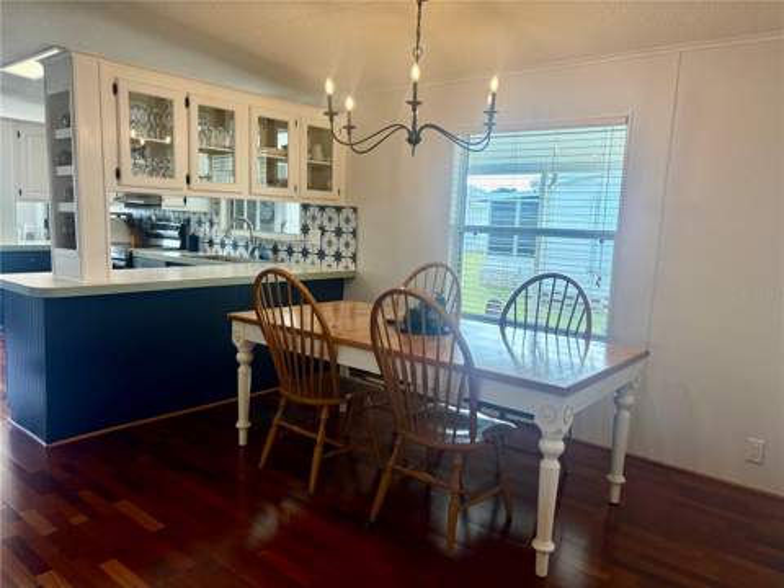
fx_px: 589
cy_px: 294
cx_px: 392
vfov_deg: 53.1
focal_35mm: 26
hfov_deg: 67.3
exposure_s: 1/187
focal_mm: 5.96
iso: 100
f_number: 1.6
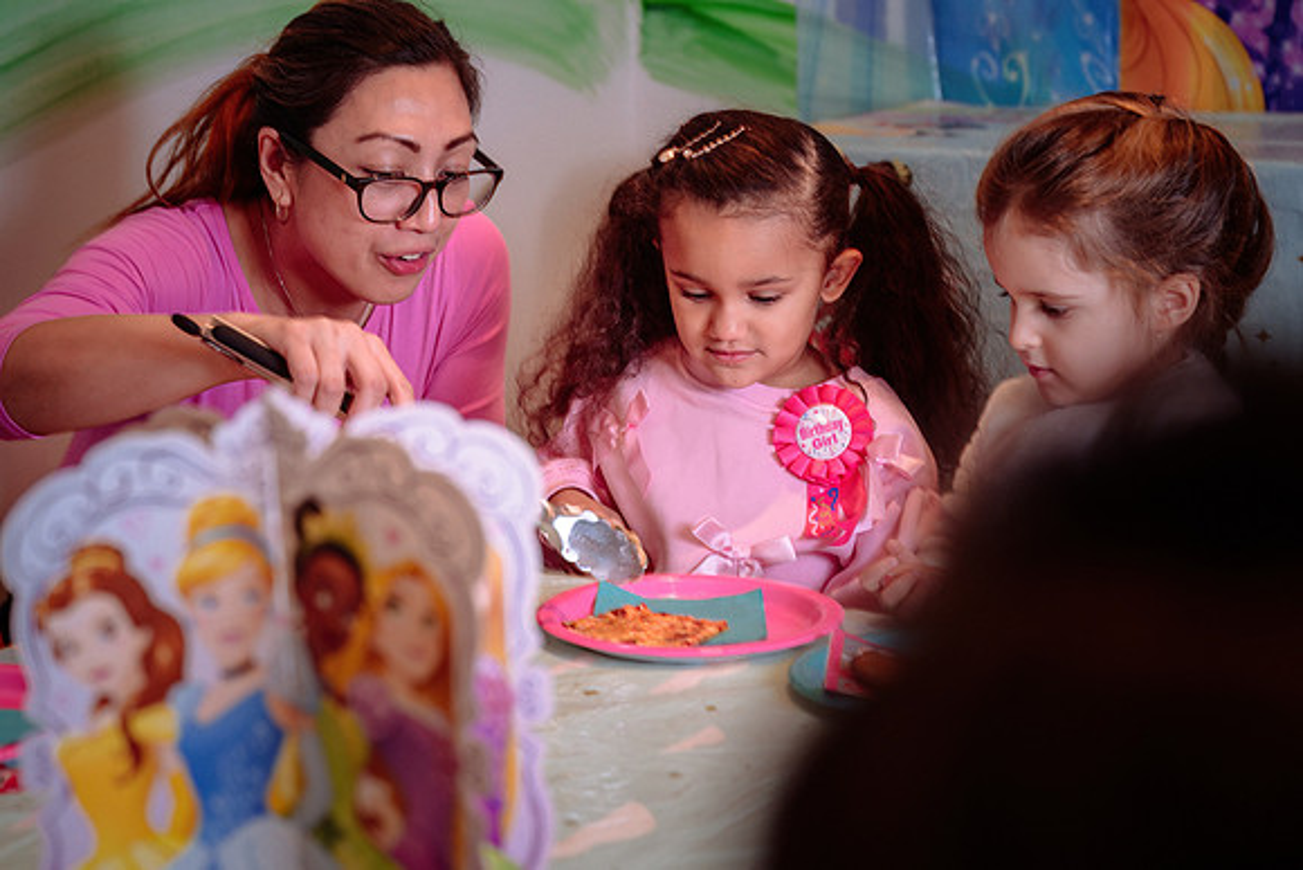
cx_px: 654
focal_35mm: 78
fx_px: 2811
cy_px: 459
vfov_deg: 17.6
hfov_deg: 26.1
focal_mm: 65
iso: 800
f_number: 4
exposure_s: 1/100
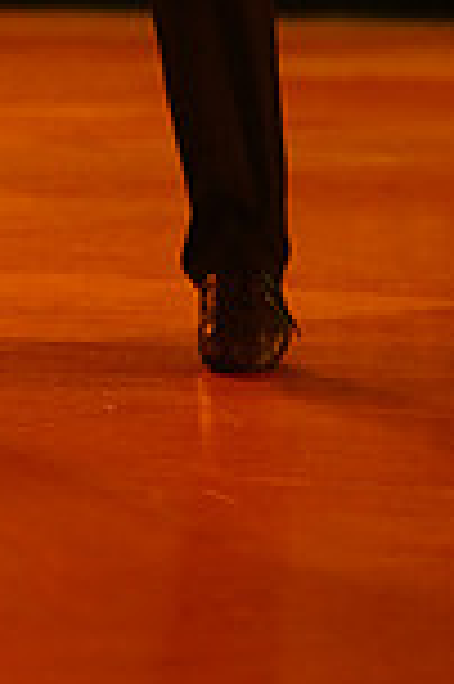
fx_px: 7375
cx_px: -191
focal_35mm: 389
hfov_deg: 3.5
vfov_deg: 5.3
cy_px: -405
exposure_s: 1/400
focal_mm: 102
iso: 6400
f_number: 2.8
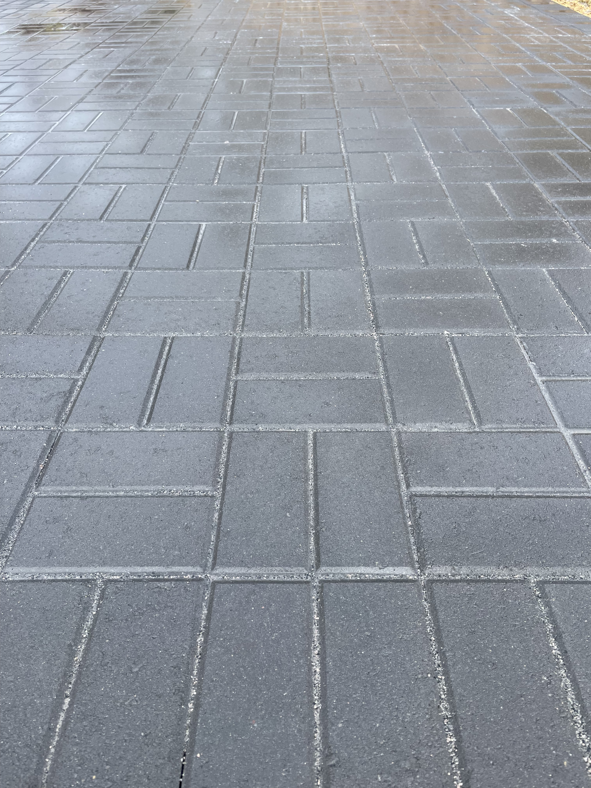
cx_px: 296
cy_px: 394
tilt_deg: -40.0
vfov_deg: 67.3
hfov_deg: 53.1
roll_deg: +0.7
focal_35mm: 26
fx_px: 592
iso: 32
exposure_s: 1/861
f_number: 1.6
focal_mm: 4.2
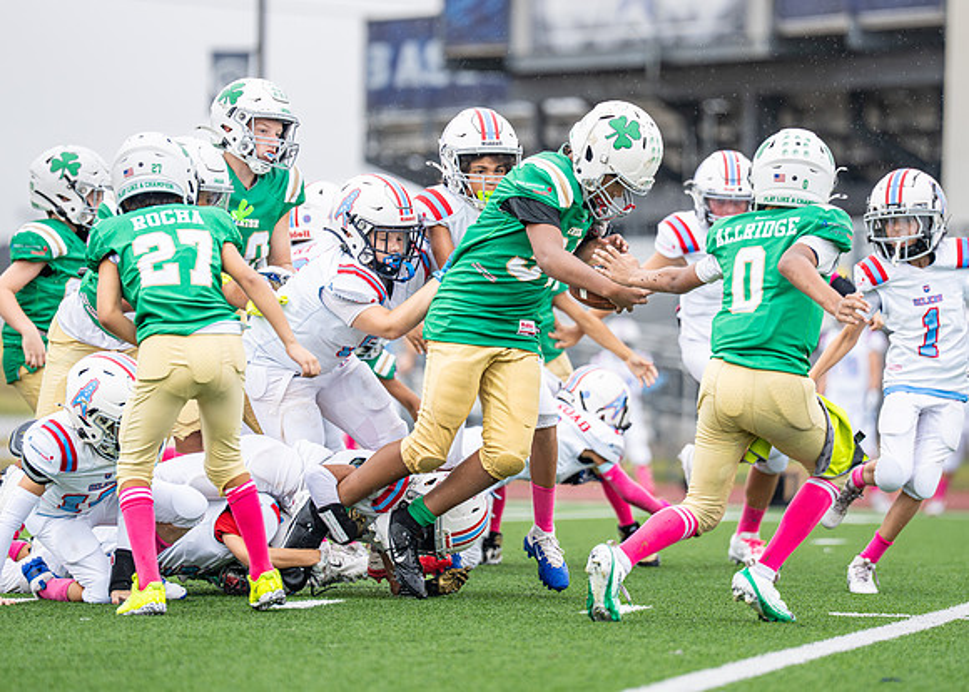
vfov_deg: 5.6
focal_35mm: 257
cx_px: 535
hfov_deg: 7.8
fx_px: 7067
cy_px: 307
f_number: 2.8
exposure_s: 1/1000
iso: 400
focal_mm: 200
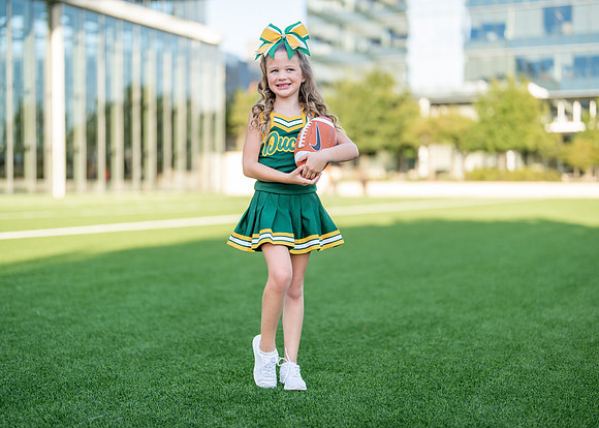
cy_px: 214
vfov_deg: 27.0
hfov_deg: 37.2
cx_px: 300
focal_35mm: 52
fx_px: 891
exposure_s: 1/1250
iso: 100
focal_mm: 50
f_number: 1.2
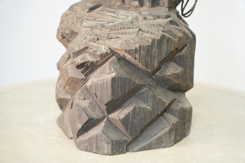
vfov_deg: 15.2
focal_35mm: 90
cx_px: 122
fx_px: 613
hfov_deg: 22.6
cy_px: 82
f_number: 4
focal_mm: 90
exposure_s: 1/100
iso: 2500
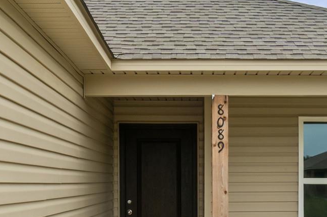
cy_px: 191
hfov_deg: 28.4
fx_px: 635
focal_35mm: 70
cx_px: 252
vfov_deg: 19.1
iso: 250
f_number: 9
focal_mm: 12
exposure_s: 1/100
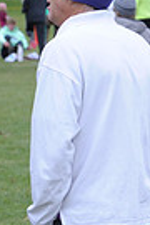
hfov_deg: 3.5
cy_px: 83
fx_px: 2419
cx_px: 423
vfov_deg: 5.3
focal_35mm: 387
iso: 1000
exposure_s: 1/800
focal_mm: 90
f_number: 6.3
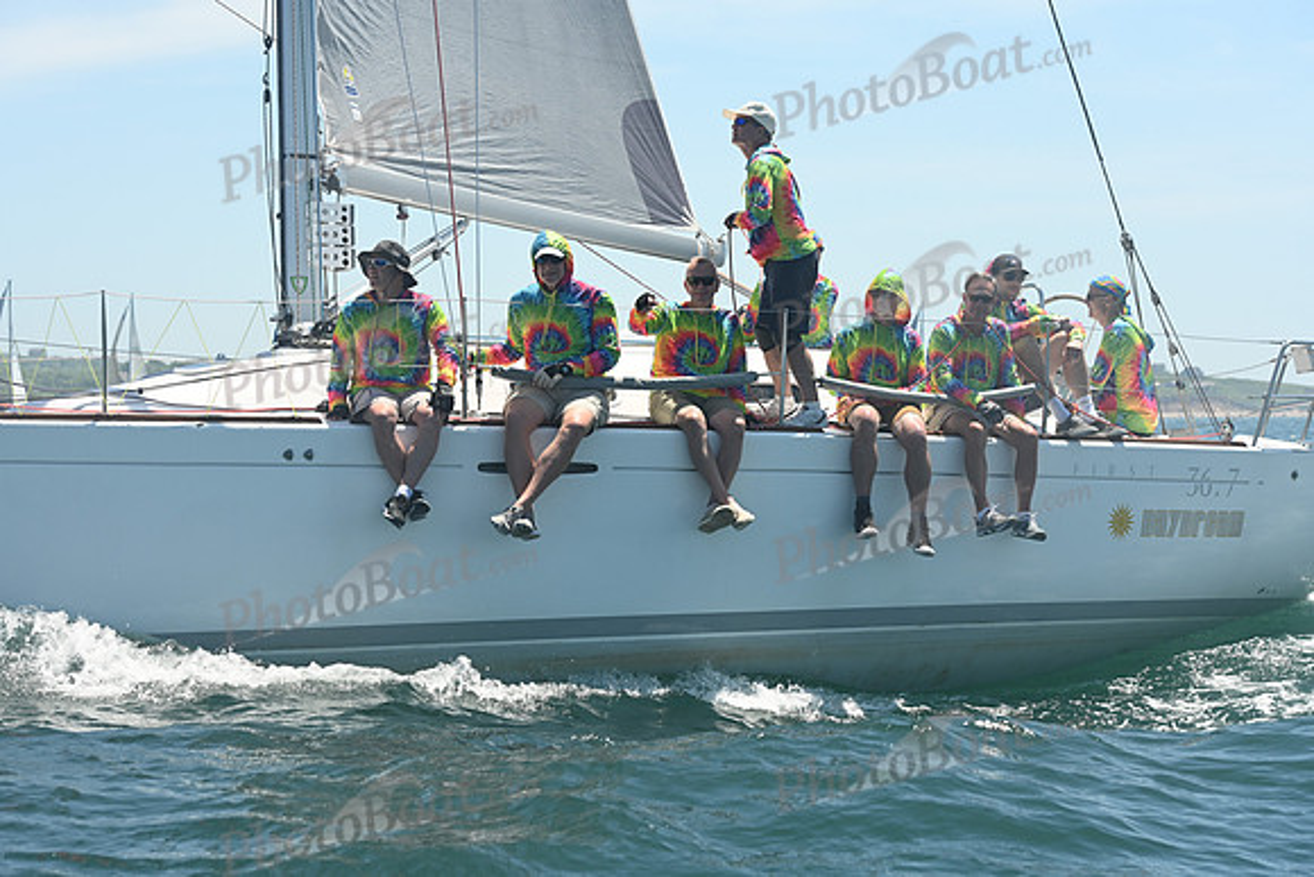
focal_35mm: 92
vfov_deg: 14.9
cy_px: 438
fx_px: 3359
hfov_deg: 22.1
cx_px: 657
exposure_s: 1/1000
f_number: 8
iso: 320
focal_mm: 92
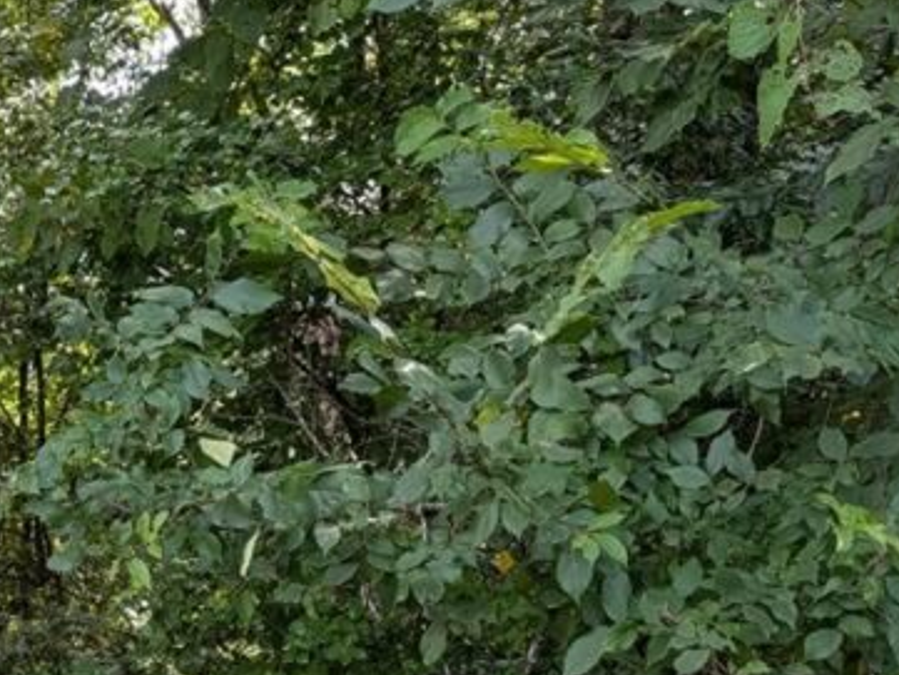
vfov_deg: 21.0
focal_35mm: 68
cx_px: -70
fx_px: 1767
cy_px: 663
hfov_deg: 26.5
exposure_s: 1/171
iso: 29
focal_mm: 4.53
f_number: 1.7
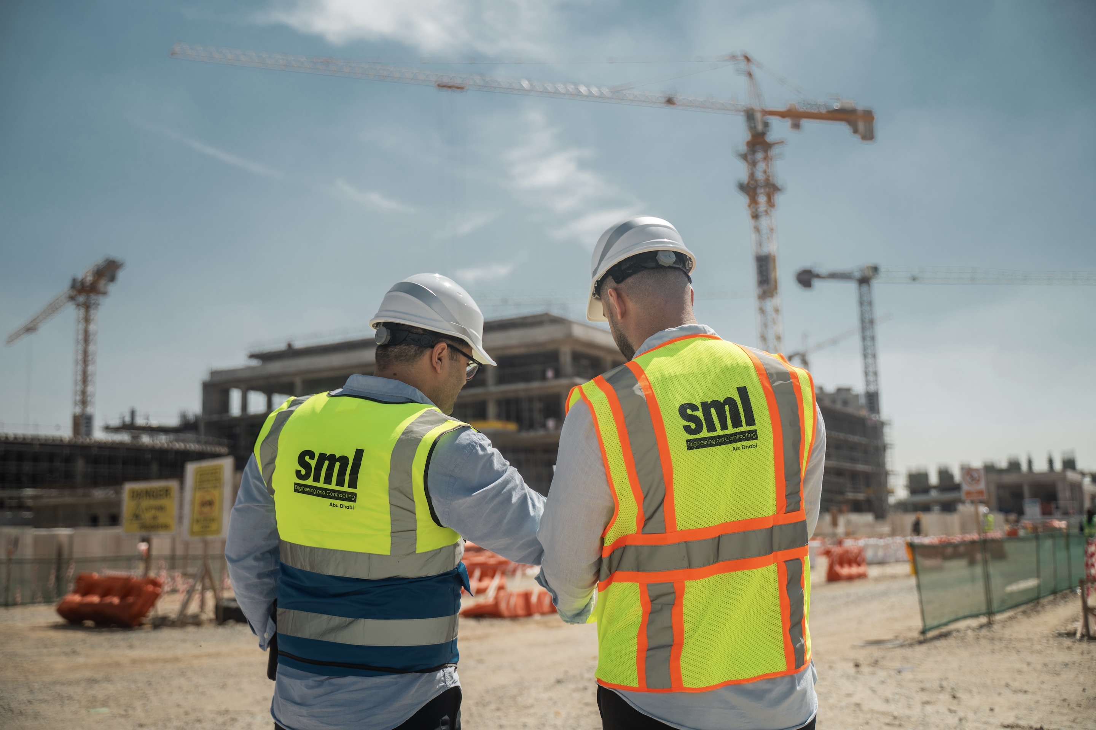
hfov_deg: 50.7
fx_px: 1157
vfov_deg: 35.1
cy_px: 365
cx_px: 548
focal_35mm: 38
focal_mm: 38
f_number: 2.8
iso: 125
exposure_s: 1/160
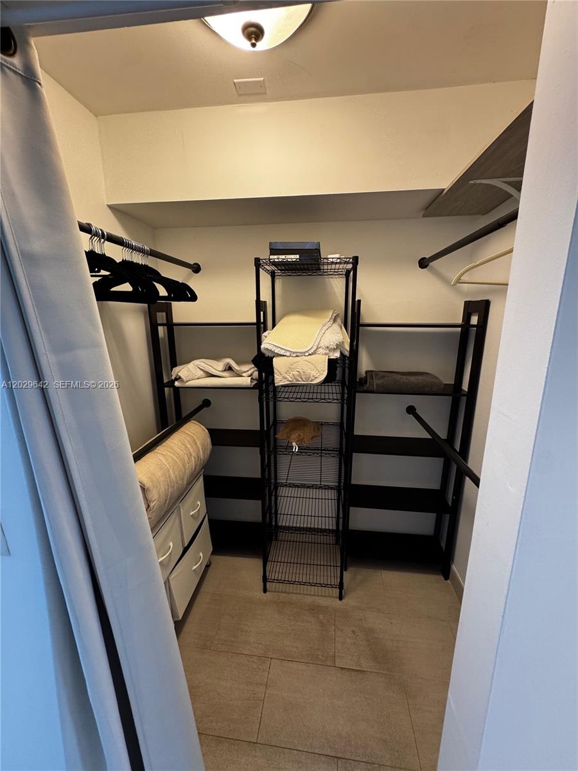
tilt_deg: -13.9
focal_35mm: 14
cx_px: 289
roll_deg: -0.4
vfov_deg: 102.1
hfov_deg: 85.7
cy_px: 386
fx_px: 312
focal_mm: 2.22
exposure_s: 1/60
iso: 200
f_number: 2.2
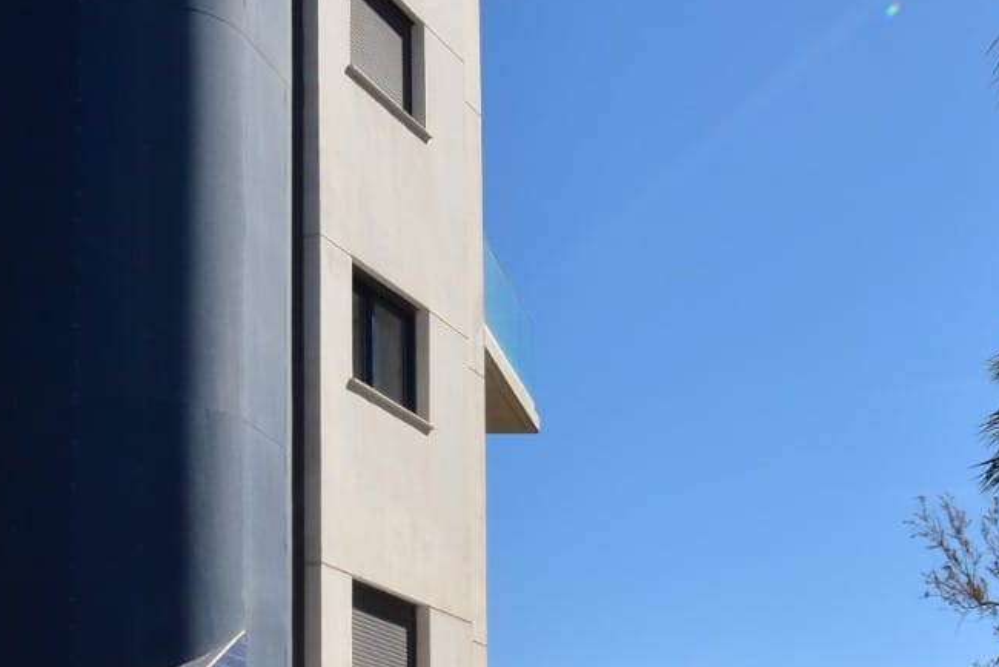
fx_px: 2304
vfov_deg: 16.3
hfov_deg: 24.2
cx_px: 258
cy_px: 569
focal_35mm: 83
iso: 280
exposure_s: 1/500
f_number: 11
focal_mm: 20
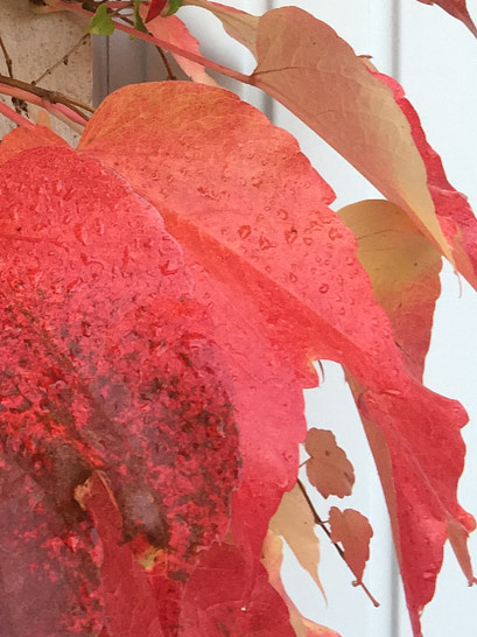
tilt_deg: -3.9
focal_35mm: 85
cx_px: -196
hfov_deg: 16.1
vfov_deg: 21.4
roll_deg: +1.0
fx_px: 1563
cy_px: -130
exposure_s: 1/100
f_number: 2.2
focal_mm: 4.15
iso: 40
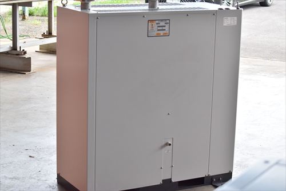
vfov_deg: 16.6
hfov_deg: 24.6
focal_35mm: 82
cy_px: 96
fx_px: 656
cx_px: 143
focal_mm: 55
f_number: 6.3
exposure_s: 1/400
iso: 1250
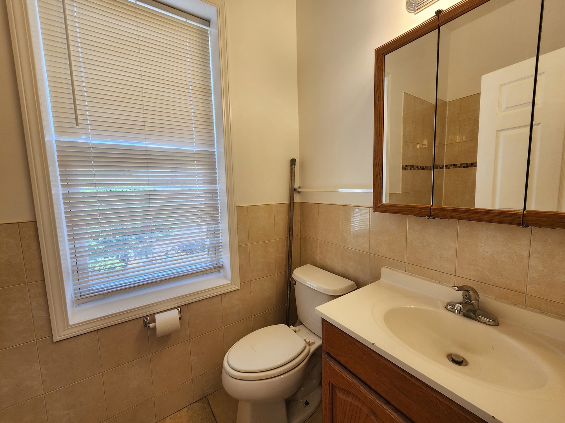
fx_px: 212
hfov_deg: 106.2
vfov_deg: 89.9
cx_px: 282
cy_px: 212
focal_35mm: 13
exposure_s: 1/120
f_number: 2.2
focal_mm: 2.2
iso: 80
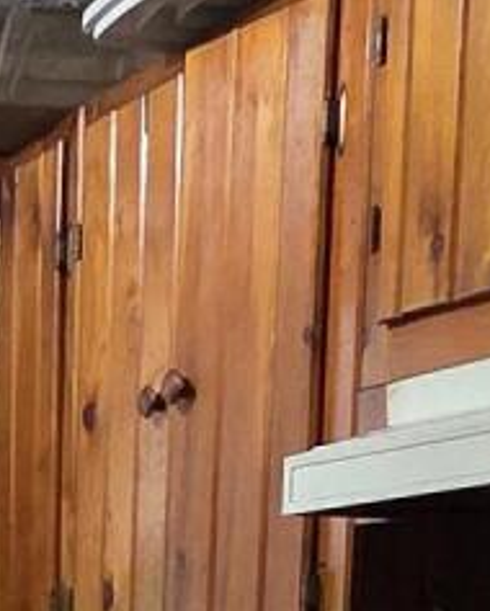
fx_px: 1937
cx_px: -480
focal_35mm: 107
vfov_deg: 16.1
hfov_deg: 12.7
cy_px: 967
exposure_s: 1/60
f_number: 2.2
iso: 1000
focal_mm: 2.2
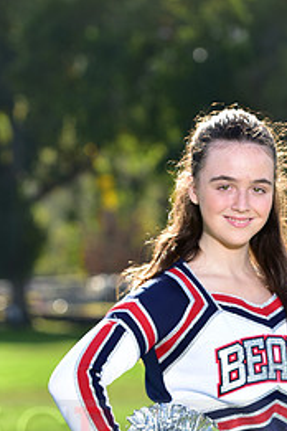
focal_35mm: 227
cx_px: 248
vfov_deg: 9.0
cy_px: 423
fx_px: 2714
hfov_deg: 6.0
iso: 80
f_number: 5.6
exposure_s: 1/250
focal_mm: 102
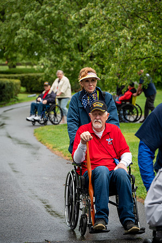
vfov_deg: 14.2
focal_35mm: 145
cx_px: 81
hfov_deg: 9.4
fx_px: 981
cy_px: 122
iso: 320
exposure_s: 1/100
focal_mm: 145
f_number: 6.3
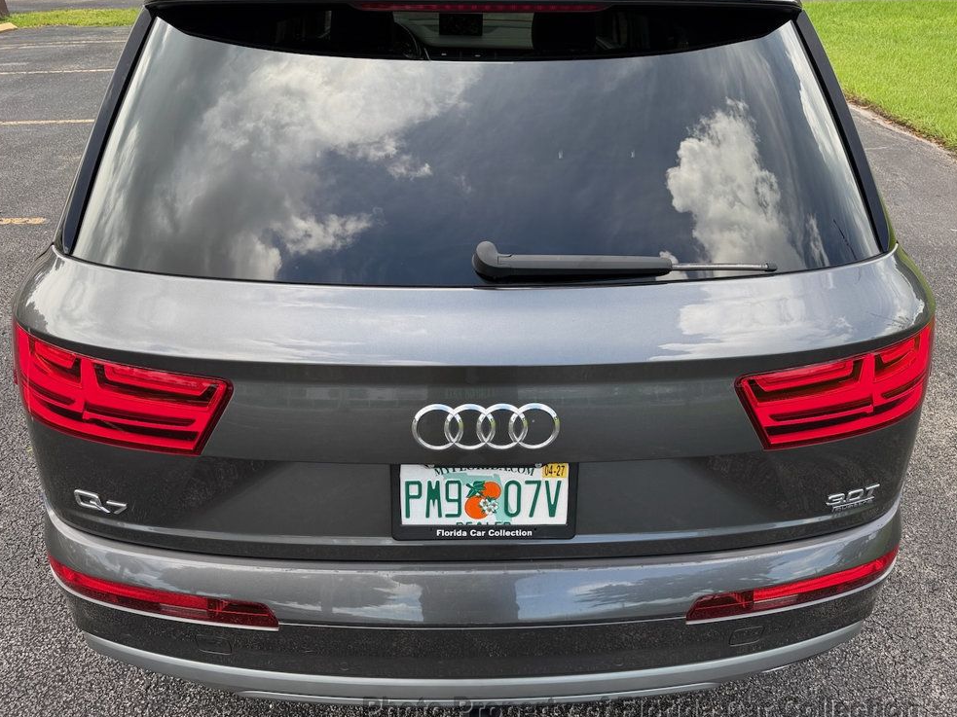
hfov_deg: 69.4
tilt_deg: -31.6
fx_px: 691
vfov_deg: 54.9
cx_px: 471
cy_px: 369
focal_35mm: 25
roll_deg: +0.5
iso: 80
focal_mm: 6.76
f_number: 1.78
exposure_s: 1/607
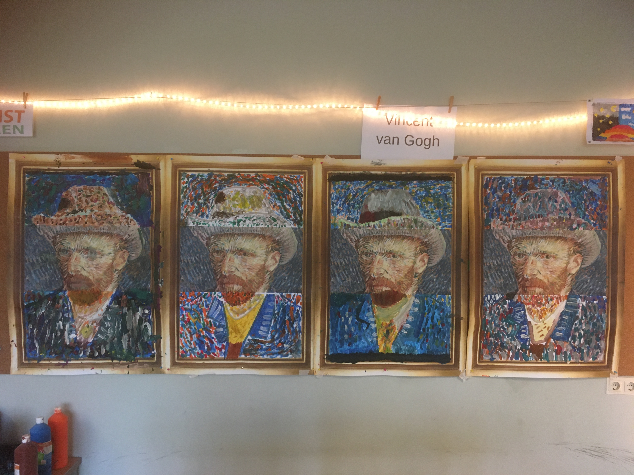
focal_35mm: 29
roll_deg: -0.6
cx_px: 317
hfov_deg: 61.7
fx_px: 531
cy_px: 238
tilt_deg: -2.1
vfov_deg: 48.2
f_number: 2.2
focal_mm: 4.15
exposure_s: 1/33
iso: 200
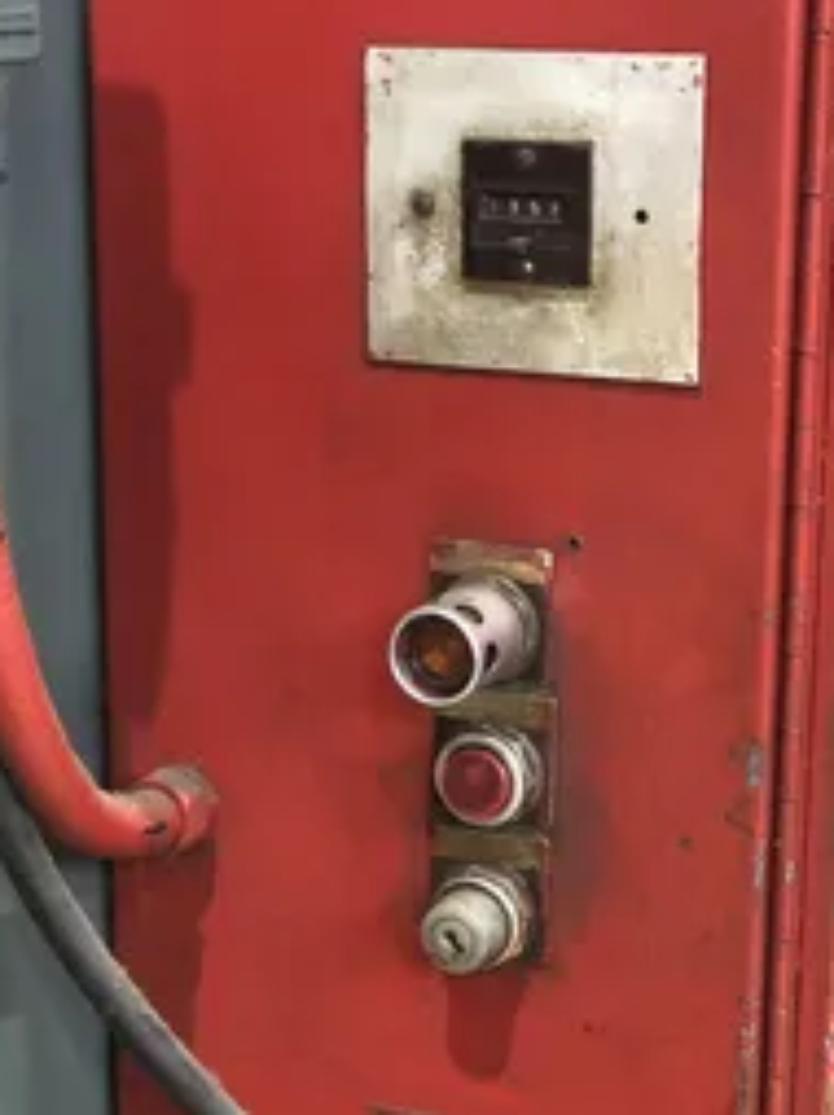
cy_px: 680
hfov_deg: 17.9
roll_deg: -1.0
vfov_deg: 23.8
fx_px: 2639
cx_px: 544
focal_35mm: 82
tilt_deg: -14.6
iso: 160
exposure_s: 1/17
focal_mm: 6
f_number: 2.4
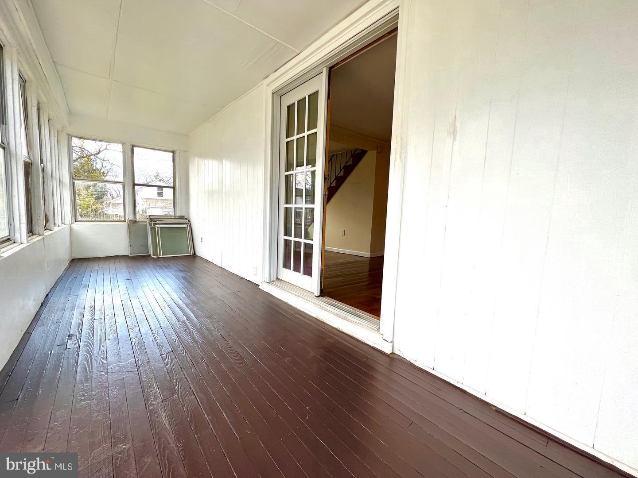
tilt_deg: -5.7
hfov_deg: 106.2
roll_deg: -1.9
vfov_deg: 89.9
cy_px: 239
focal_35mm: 13
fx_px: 240
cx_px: 319
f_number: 1.8
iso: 32
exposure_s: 1/157
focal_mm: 1.57
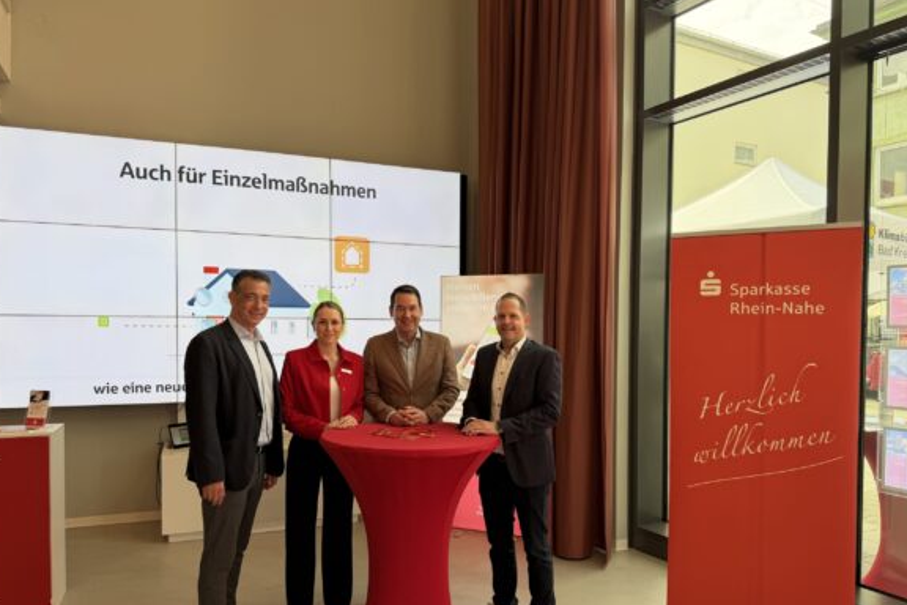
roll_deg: +0.0
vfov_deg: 49.4
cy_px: 342
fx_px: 655
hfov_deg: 69.4
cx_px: 449
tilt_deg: -1.6
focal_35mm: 26
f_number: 1.78
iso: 64
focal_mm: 6.76
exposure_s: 1/206
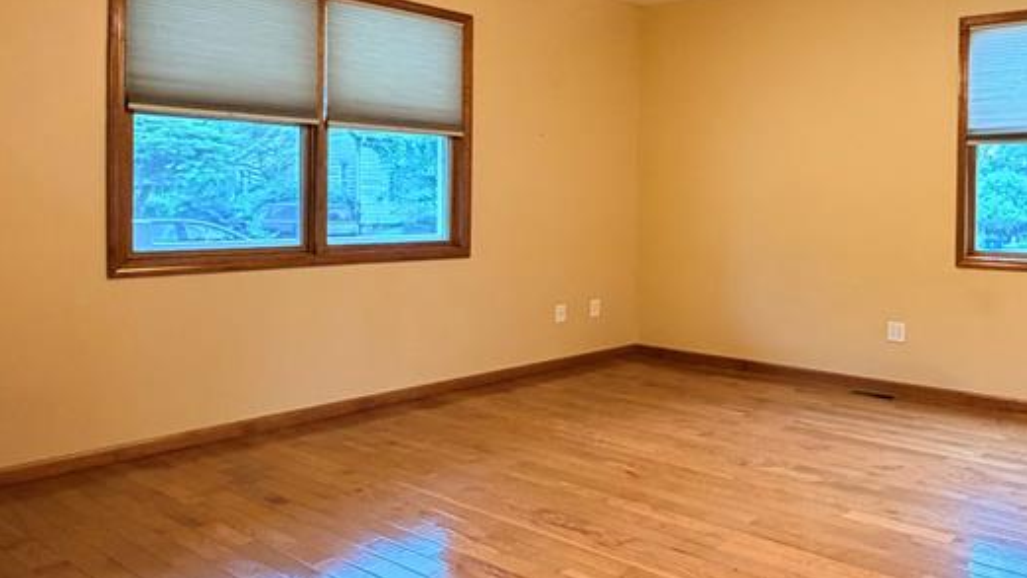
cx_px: 848
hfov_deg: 58.4
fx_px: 817
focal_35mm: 30
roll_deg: -0.7
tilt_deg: -0.9
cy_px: 213
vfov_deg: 38.7
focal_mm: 2.22
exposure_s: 1/60
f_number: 2.2
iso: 640
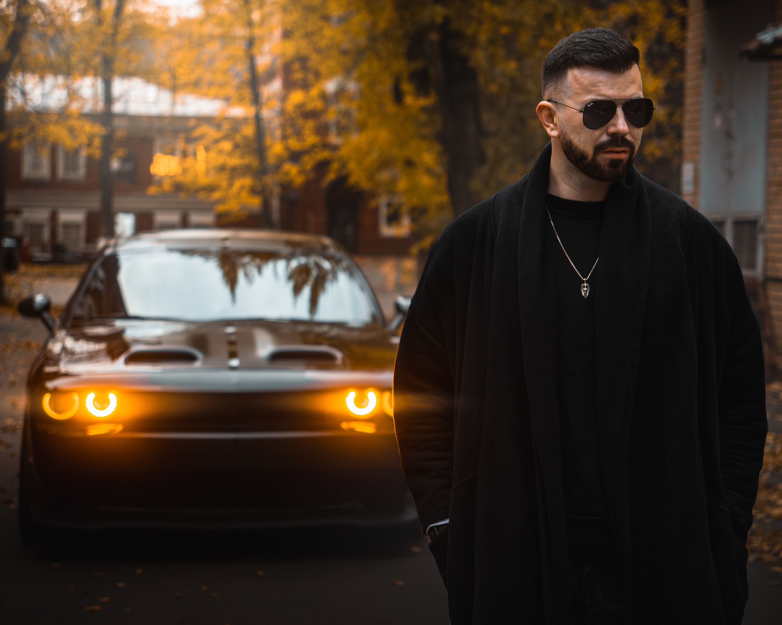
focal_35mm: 92
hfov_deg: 20.8
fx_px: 2126
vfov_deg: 16.7
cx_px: 384
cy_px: 289
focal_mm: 50
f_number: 2.8
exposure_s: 1/200
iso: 500
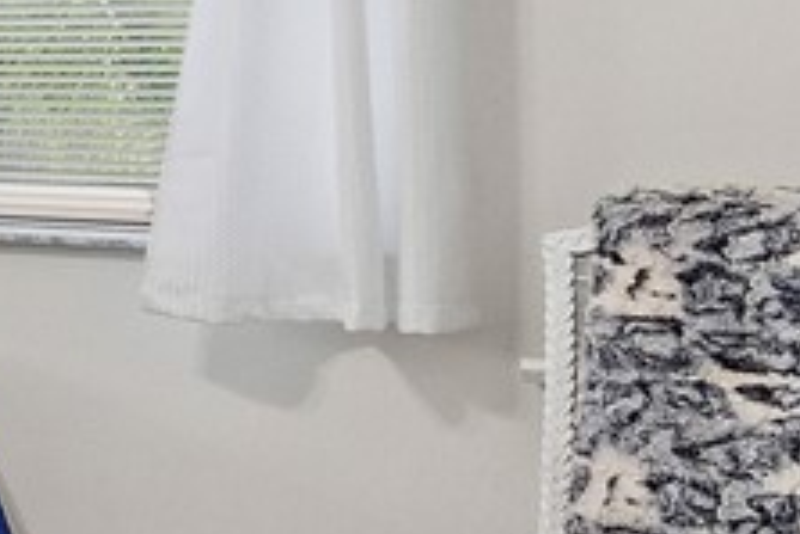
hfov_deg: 15.8
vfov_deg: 16.8
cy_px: 54
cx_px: -1026
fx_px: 1789
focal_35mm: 80
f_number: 6.3
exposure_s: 1/8
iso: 320
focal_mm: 11
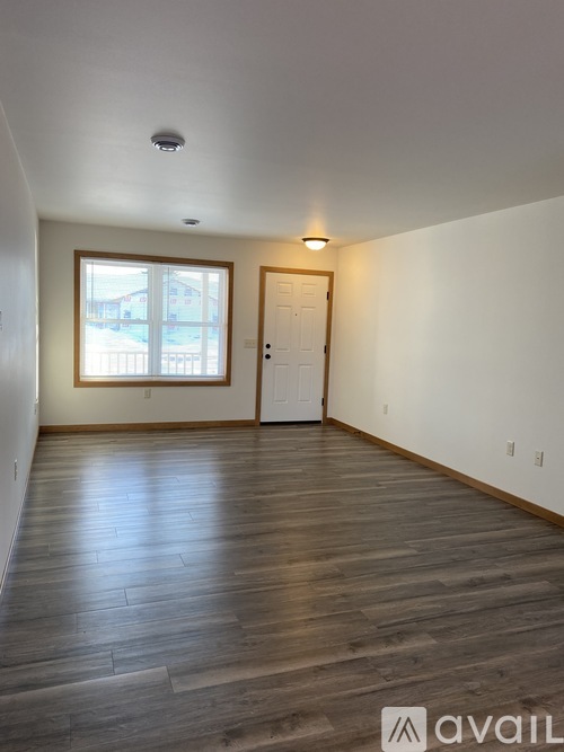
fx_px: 565
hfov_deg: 53.0
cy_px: 376
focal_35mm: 26
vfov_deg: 67.3
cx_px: 282
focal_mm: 4.25
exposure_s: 1/120
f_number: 1.8
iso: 100
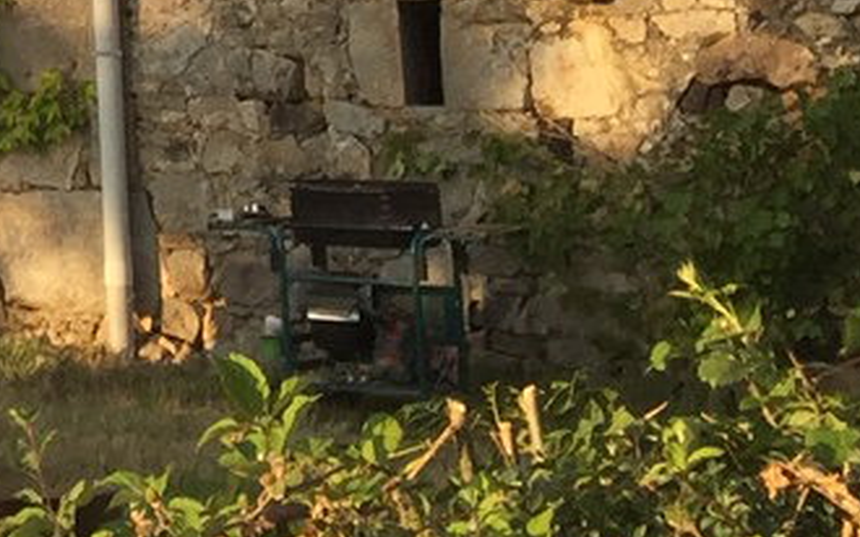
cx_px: -938
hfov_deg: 12.0
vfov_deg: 8.1
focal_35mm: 152
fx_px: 3561
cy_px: -652
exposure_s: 1/425
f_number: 2.2
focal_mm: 4.15
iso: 32
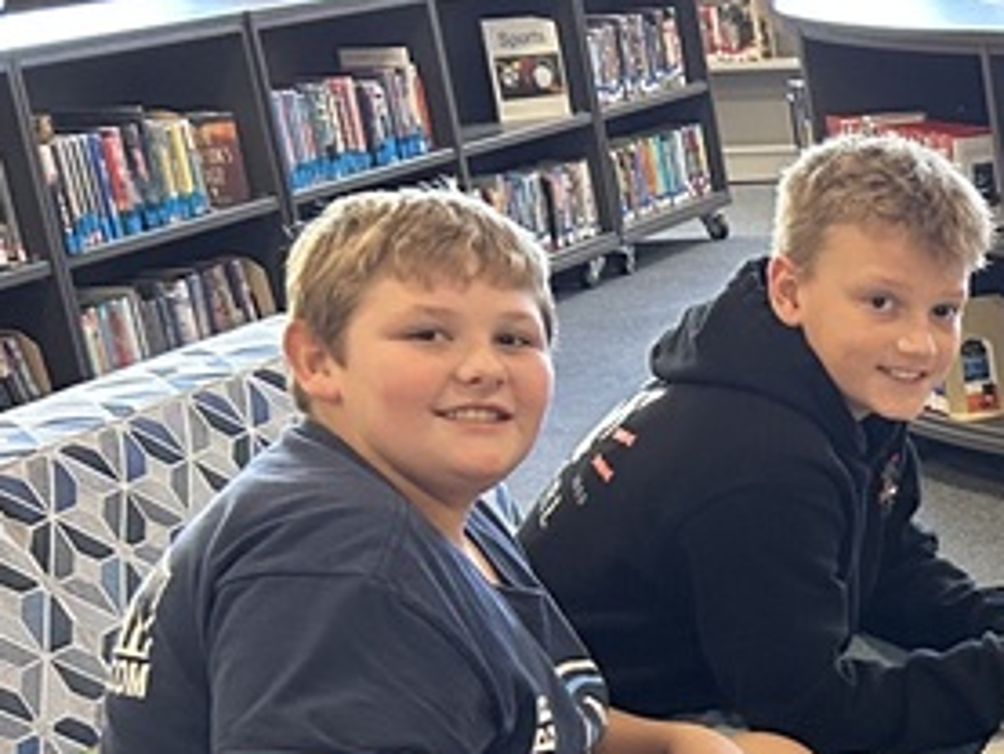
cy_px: 859
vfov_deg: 15.0
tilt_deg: -20.3
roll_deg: +4.8
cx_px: 1780
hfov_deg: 17.0
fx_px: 2786
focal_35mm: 96
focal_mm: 5.7
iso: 500
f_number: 1.5
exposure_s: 1/53
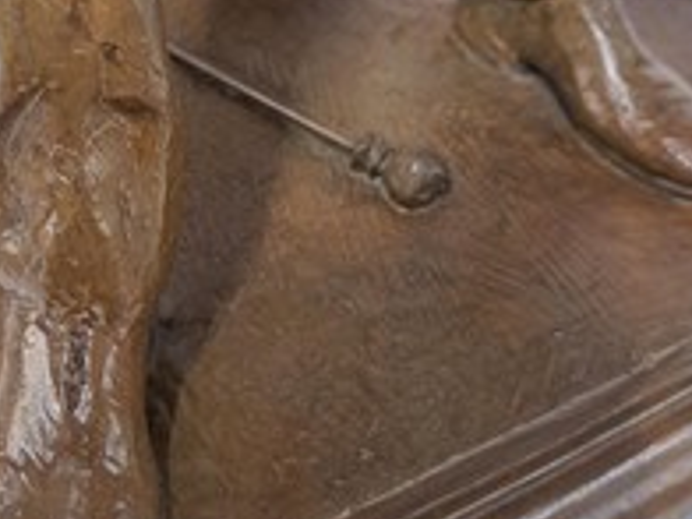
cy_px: 205
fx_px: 980
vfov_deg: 29.6
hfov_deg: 38.5
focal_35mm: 49
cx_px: 237
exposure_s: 1/50
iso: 125
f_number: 1.8
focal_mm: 5.23
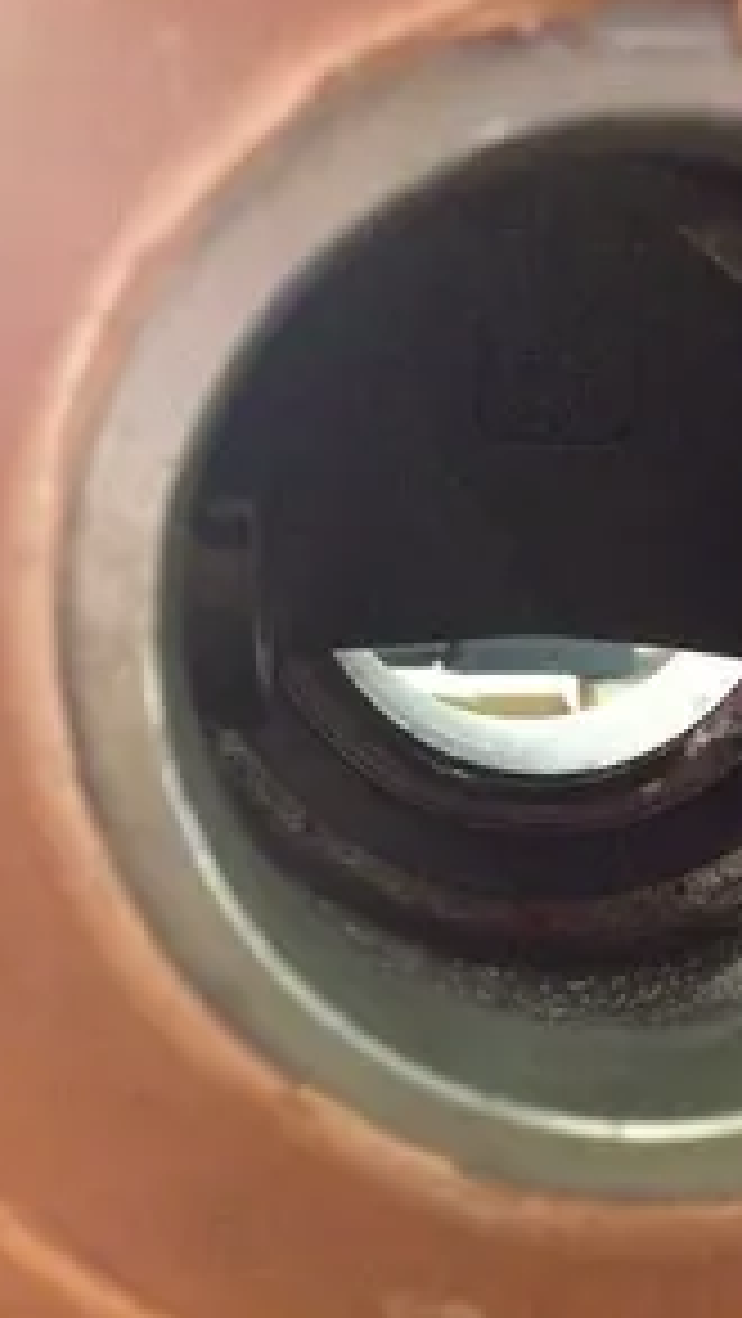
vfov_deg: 39.9
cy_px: 661
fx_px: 1817
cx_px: 576
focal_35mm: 52
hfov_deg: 22.8
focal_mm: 4.28
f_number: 2.4
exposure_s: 1/15
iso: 800
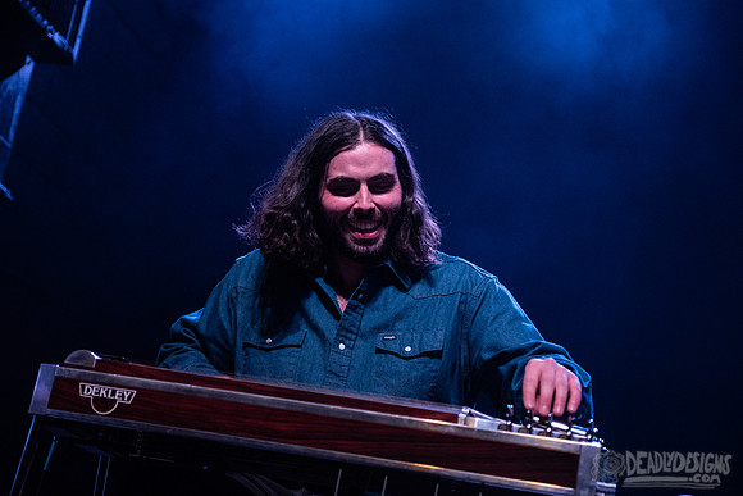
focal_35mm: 81
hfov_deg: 25.1
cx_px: 314
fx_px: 1670
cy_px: 210
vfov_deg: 16.9
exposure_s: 1/100
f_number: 3.2
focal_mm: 70
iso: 2500
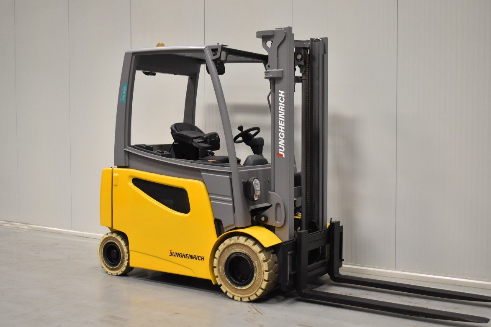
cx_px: 244
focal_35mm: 45
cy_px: 163
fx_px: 607
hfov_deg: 44.0
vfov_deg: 30.2
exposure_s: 1/80
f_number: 4.2
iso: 1600
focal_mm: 29
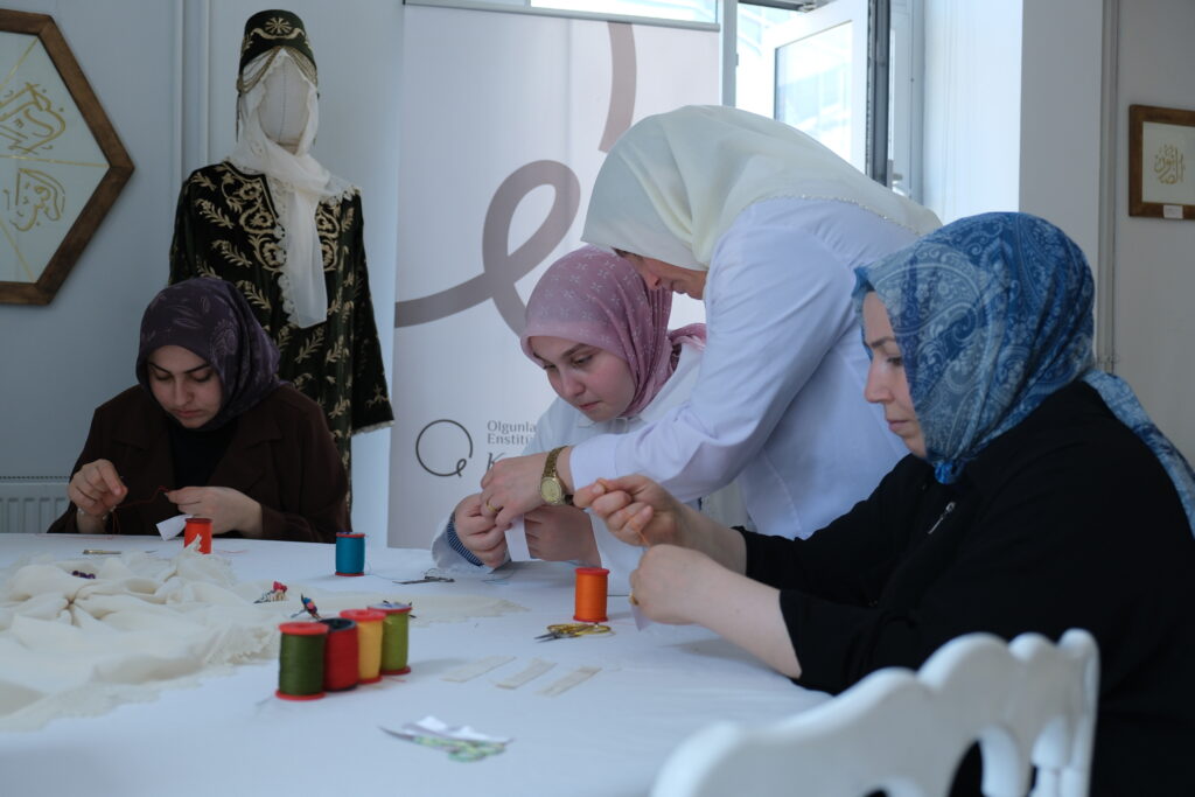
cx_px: 598
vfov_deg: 31.9
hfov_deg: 46.4
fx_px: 1394
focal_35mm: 42
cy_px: 398
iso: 320
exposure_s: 1/160
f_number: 3.2
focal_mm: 27.7
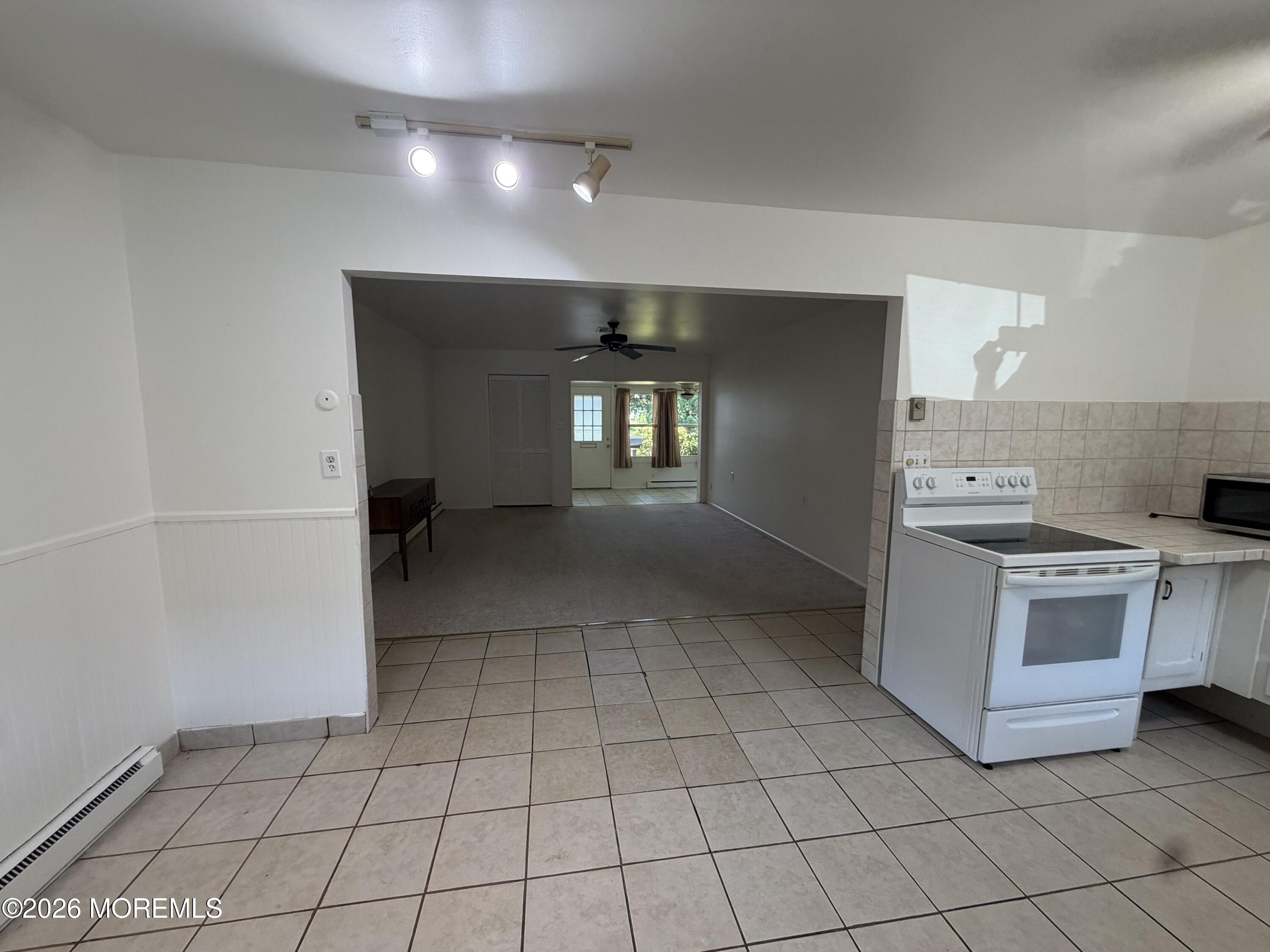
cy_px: 476
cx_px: 635
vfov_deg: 85.7
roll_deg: +0.1
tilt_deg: -7.3
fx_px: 514
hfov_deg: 102.1
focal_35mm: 14
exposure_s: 1/120
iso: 250
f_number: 2.2
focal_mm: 2.22
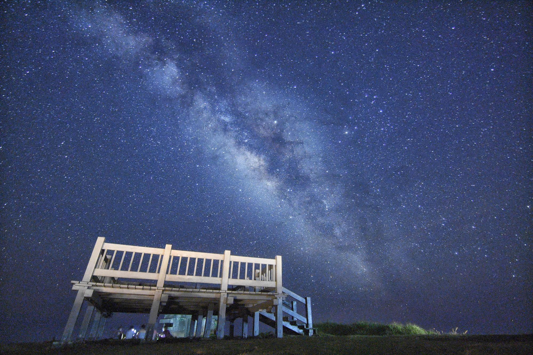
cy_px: 178
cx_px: 266
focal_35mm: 16
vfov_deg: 72.0
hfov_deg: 95.0
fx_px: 244
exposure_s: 30
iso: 4000
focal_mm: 11
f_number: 2.8
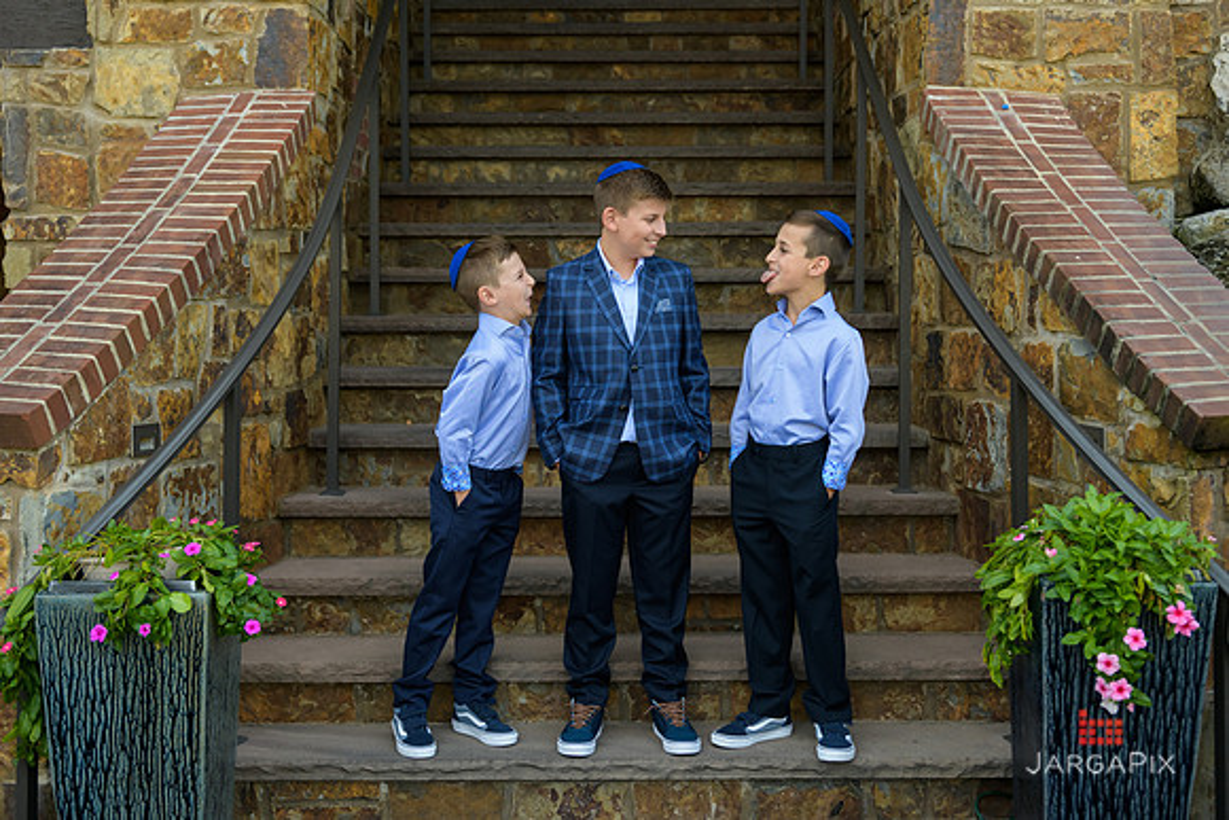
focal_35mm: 45
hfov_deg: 43.2
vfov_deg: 29.5
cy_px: 330
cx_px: 614
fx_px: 1552
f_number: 3.2
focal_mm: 38
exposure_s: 1/800
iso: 200
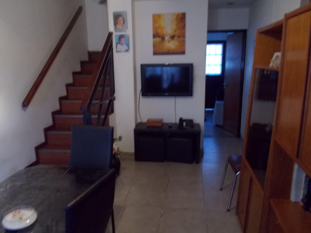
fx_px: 261
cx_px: 156
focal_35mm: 29
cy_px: 116
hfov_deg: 61.7
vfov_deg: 48.2
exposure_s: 1/13
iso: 400
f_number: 3.3
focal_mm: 4.1
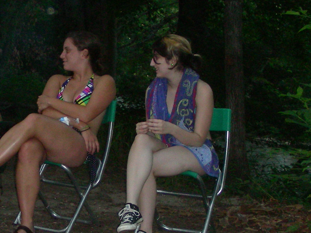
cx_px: 87
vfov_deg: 16.9
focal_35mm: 87
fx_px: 781
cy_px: 157
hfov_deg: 22.3
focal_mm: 6.3
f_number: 3.5
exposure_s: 1/60.1
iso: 200
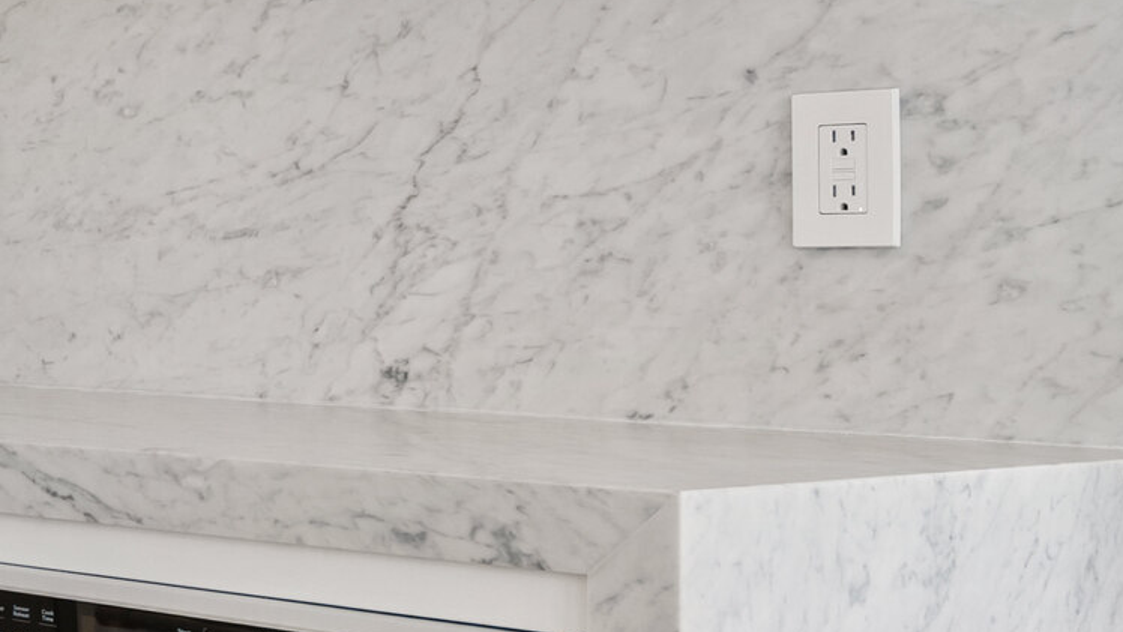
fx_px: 2561
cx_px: -997
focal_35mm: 86
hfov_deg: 18.3
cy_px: 267
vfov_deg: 14.1
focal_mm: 20
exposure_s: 1/13
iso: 320
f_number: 8
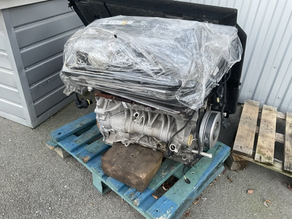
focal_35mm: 29
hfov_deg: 61.7
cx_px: 146
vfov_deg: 48.2
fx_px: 245
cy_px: 110
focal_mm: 3
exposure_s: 1/60
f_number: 1.8
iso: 100
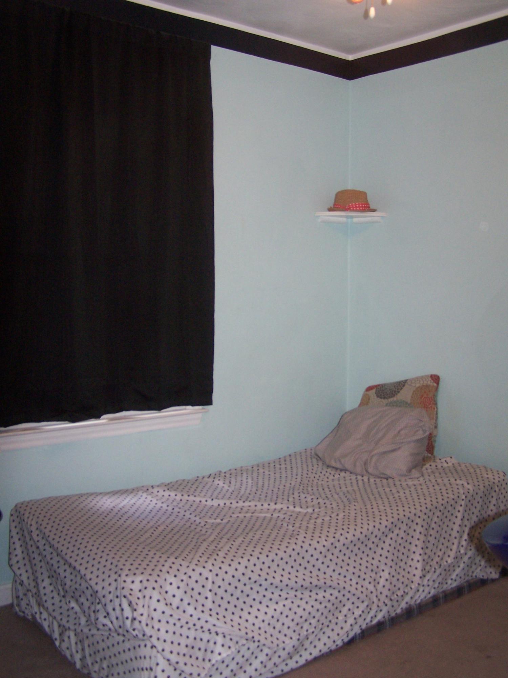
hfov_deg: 37.7
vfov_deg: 49.0
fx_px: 744
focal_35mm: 38
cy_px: 339
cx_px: 254
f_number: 2.8
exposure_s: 1/60
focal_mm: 6.3
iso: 140
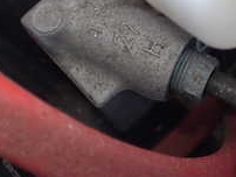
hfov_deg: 22.0
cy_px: 17
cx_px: 127
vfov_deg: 16.4
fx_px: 607
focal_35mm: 89
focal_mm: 5.4
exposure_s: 1/125
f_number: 2.3
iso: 200
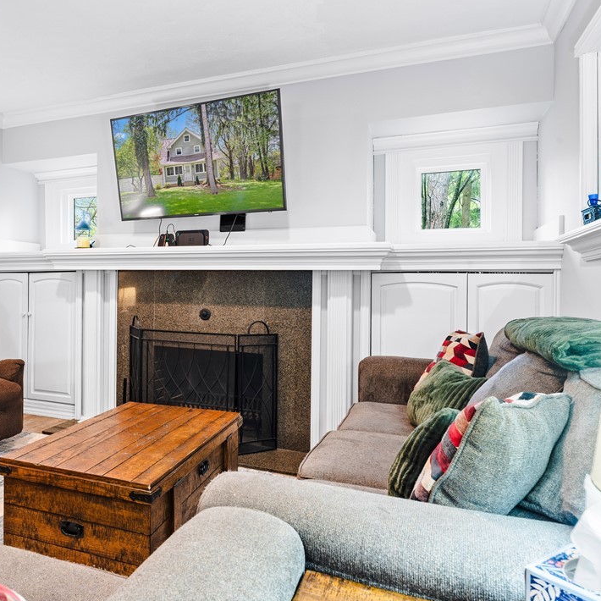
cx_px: 190
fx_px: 511
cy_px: 299
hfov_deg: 59.2
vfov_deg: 60.9
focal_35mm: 26
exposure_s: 8
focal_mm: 20
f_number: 11
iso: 250
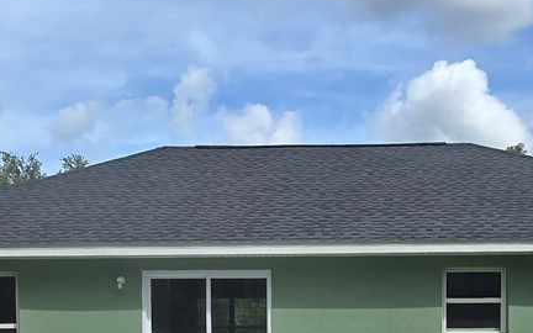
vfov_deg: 23.7
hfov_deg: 39.6
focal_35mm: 51
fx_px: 741
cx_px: 266
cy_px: 366
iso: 50
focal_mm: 2.2
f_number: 2.2
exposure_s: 1/2752
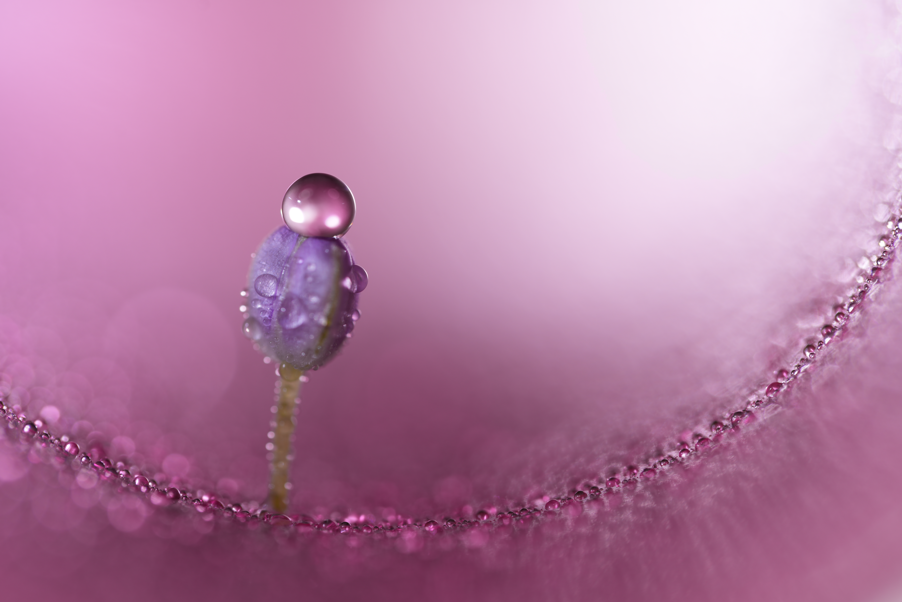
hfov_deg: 20.4
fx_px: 2505
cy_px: 301
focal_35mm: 100
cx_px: 451
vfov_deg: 13.7
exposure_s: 1/40
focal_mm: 100
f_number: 2.8
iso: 100
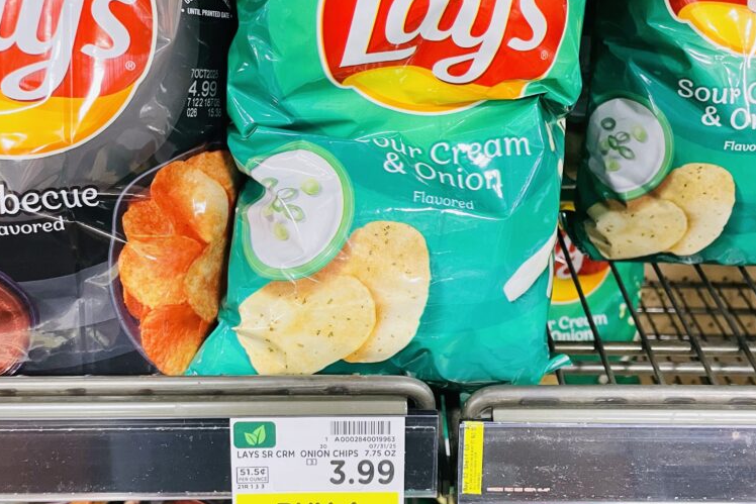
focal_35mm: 37
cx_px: 383
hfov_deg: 51.9
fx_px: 777
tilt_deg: -34.5
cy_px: 223
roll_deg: -0.9
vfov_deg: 35.9
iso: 200
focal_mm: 4.2
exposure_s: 1/60
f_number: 1.6
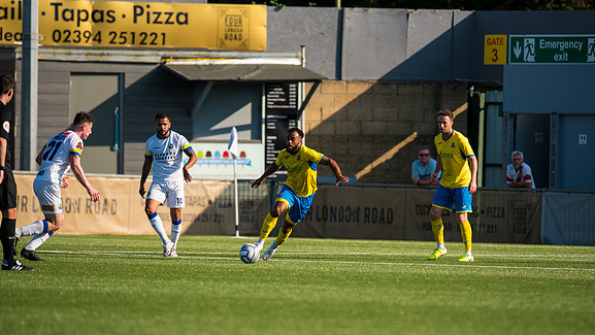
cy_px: 179
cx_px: 297
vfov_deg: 2.9
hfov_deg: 5.1
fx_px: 6644
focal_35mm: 421
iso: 200
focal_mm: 400
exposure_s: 1/2000
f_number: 5
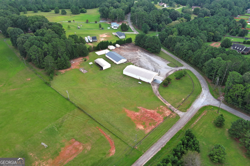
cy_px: 83
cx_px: 125
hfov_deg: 63.7
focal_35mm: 29
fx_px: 201
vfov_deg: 45.0
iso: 100
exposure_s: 1/33.7
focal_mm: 10.57
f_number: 2.8
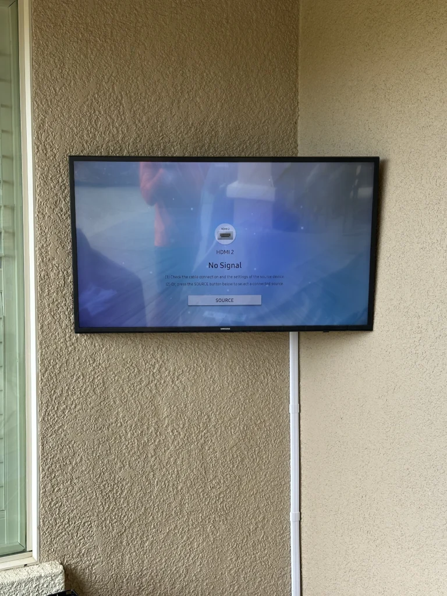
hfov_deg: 30.3
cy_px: 298
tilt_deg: -2.8
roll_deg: +0.4
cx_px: 224
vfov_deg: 39.7
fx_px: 826
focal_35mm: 48
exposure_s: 1/196
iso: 50
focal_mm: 6.86
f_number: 1.78
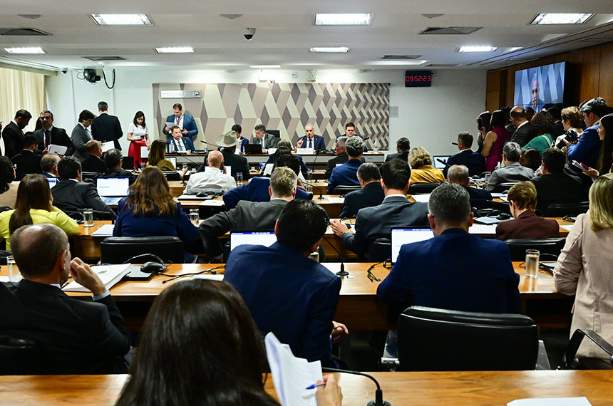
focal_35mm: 36
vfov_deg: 36.7
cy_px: 203
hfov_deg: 53.2
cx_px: 306
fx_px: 612
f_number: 5
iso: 4000
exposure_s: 1/160
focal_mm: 24
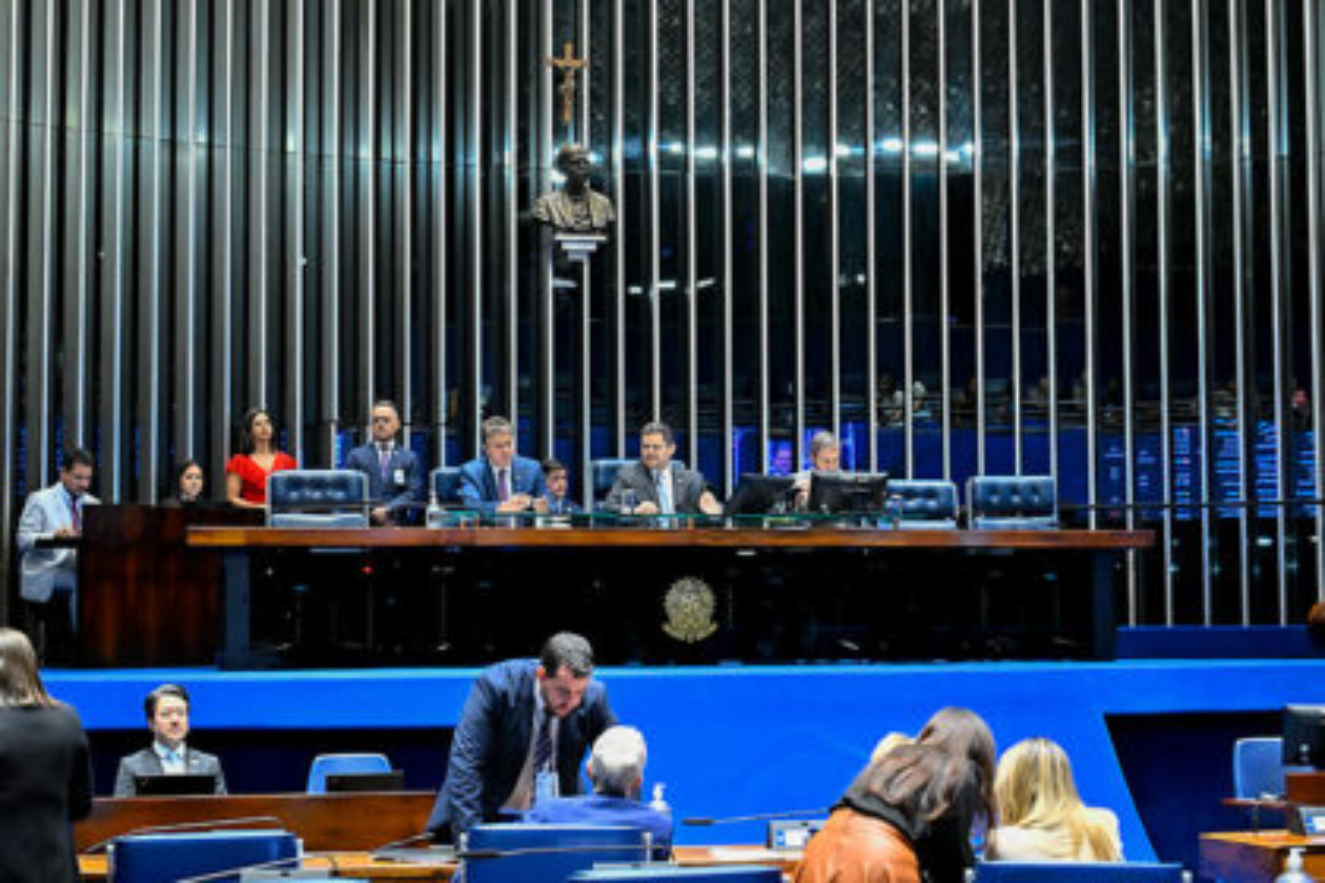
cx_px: 662
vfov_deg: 19.5
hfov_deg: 28.8
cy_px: 442
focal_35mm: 70
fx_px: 2576
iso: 6400
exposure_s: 1/120
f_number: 6.3
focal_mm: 70
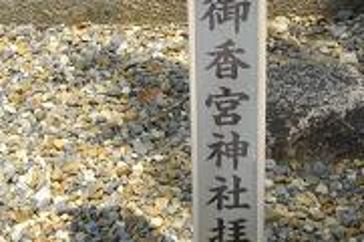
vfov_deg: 12.1
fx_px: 1130
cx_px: 229
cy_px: 37
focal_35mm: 112
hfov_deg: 18.3
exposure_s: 1/250
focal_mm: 8.8
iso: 100
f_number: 7
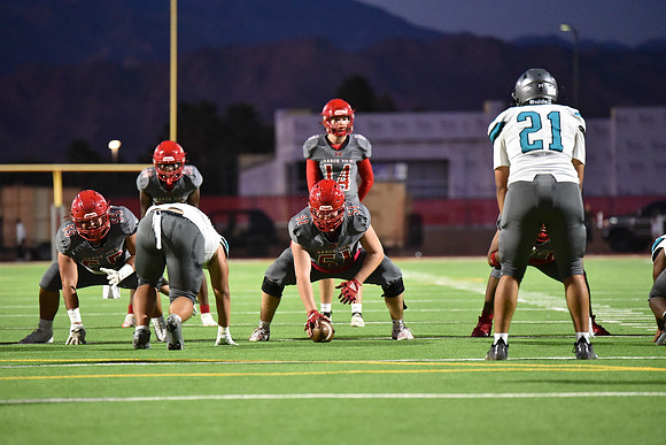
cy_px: 222
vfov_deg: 6.9
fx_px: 3701
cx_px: 333
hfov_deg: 10.3
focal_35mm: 200
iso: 12800
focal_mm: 200
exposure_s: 1/1000
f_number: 2.8
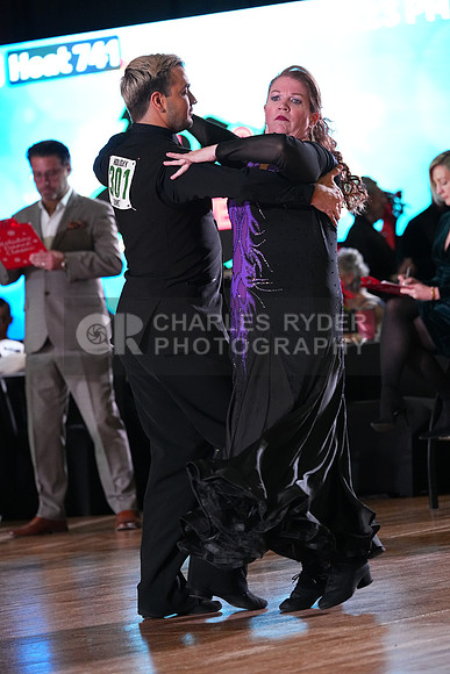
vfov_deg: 10.3
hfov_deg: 6.9
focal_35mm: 200
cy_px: 337
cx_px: 225
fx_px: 3747
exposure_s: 1/400
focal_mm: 200
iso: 6400
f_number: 4.5
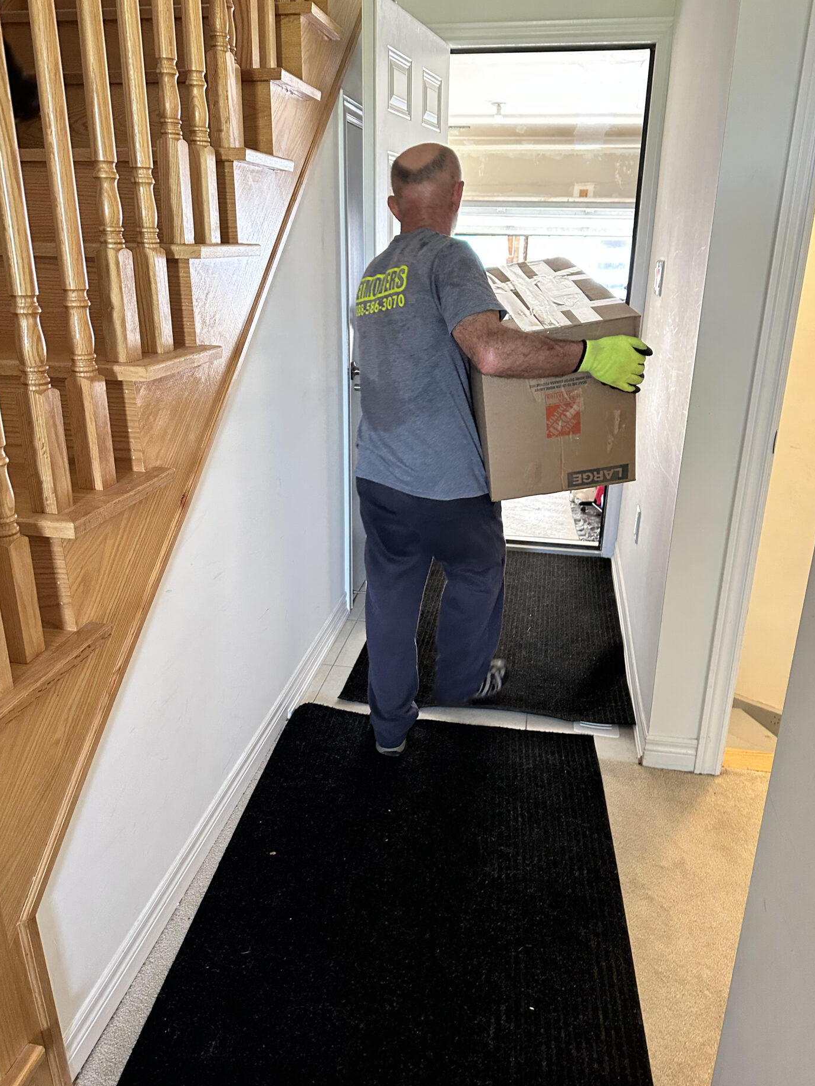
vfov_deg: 69.4
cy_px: 527
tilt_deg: -18.4
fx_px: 785
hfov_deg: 54.9
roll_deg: -1.2
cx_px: 421
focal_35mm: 25
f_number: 1.78
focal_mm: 6.86
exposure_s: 1/60
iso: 400
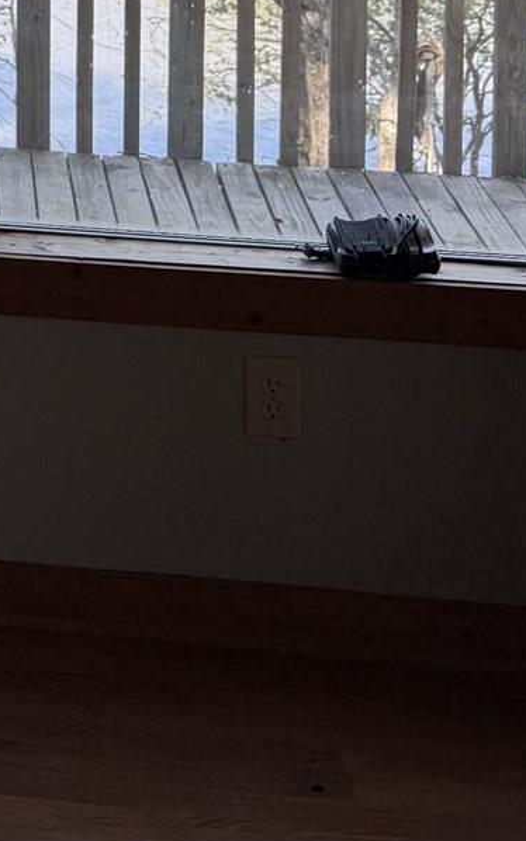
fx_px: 2247
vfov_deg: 18.5
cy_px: -466
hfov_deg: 12.0
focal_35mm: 98
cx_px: -491
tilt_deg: -1.0
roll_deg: -1.3
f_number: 1.78
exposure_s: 1/555
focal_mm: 6.76
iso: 80
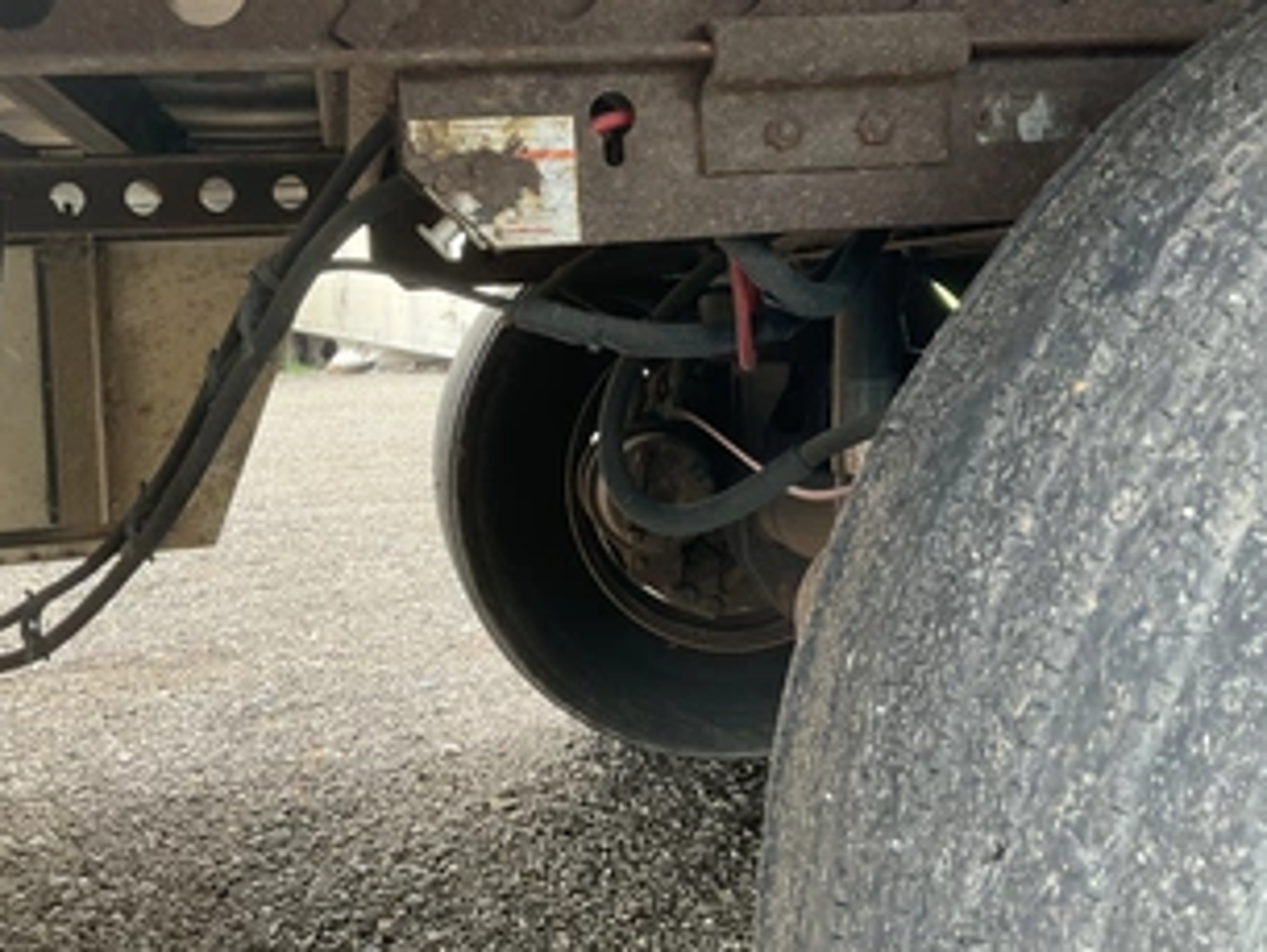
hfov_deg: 48.9
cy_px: 391
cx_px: 582
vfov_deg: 37.6
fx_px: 1391
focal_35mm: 38
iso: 64
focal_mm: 3
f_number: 1.8
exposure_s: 1/118
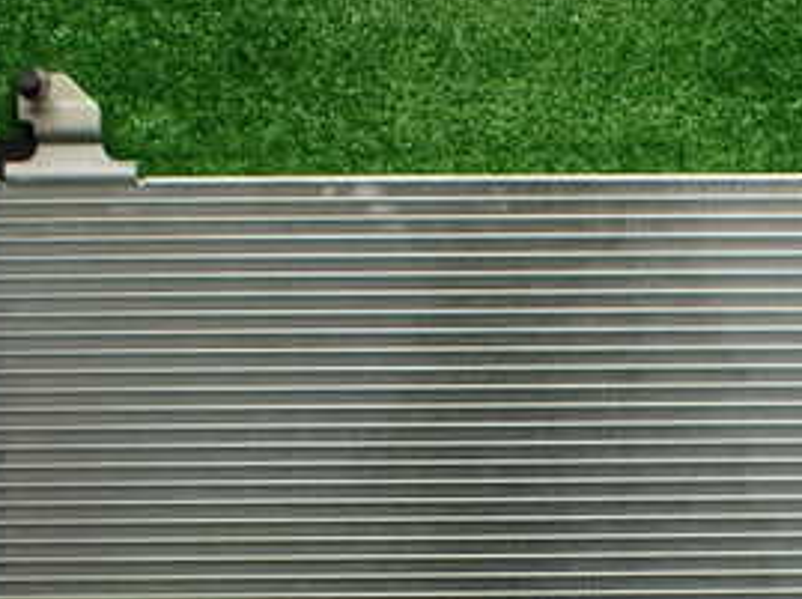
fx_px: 1550
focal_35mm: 67
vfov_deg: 21.4
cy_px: 527
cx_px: 519
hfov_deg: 28.9
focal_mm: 5.4
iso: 400
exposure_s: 1/125
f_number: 2.3
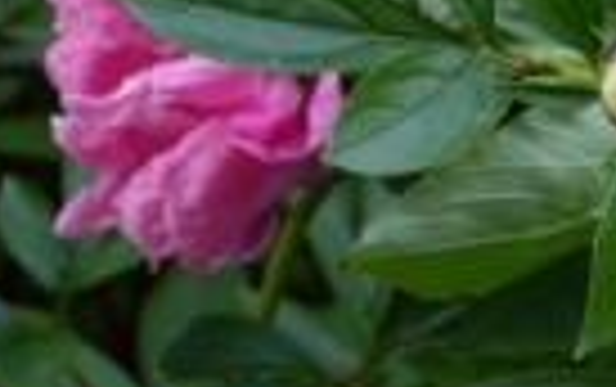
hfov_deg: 12.4
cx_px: 656
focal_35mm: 166
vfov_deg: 7.9
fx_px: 2790
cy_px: 346
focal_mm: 24
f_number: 5
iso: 160
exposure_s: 1/125
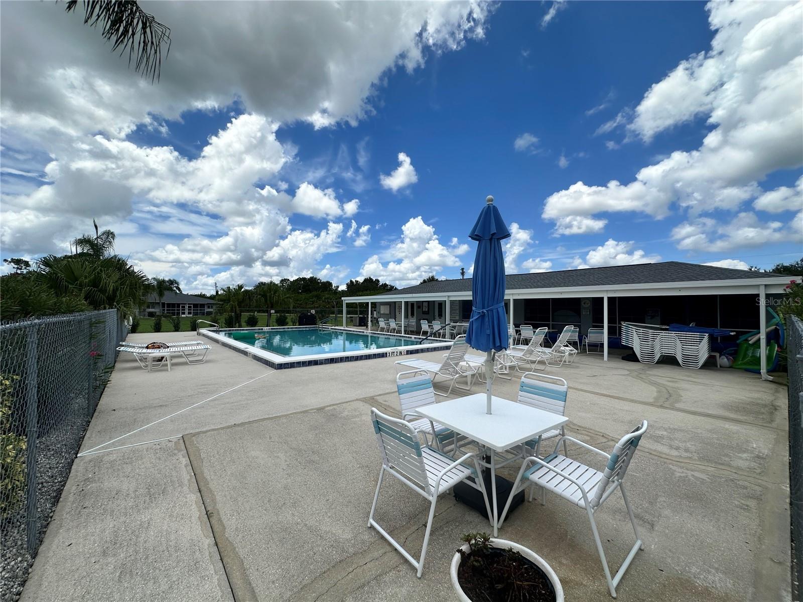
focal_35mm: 14
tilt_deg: +1.3
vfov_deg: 85.7
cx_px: 402
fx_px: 325
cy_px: 301
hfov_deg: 102.1
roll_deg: -0.6
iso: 50
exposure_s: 1/3401
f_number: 2.2
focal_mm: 2.22
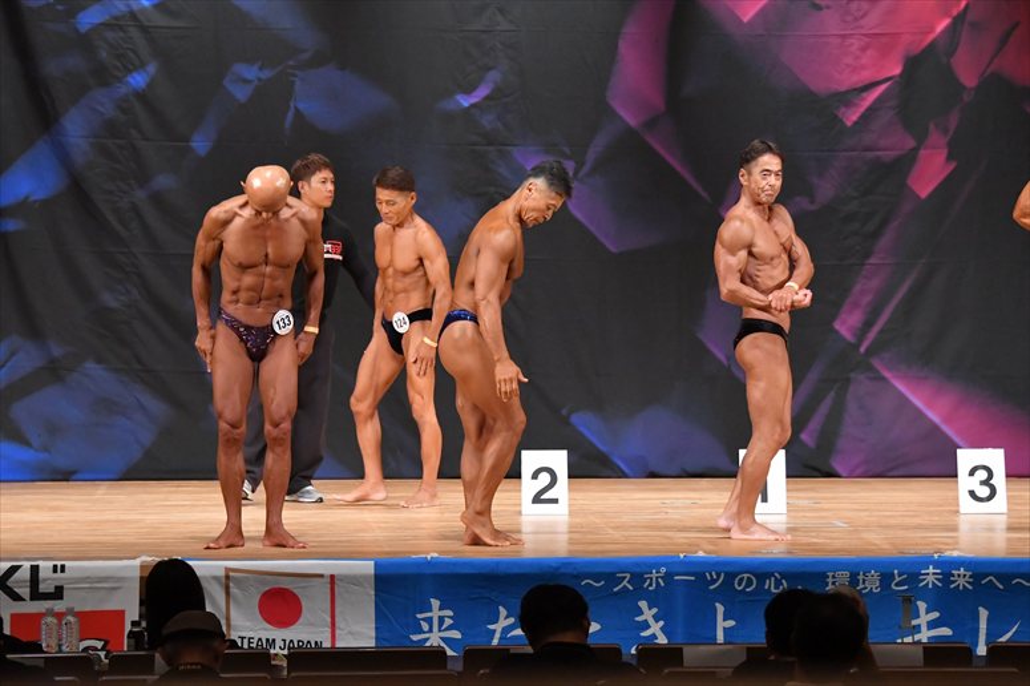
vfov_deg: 8.2
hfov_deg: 12.2
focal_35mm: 168
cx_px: 515
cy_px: 343
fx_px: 4804
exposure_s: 1/400
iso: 6400
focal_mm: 112
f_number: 5.6
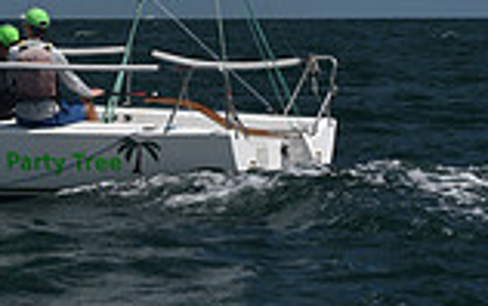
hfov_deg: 7.9
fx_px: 3487
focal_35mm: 262
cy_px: -572
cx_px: -85
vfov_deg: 4.8
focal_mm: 70
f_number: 9
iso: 320
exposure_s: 1/800
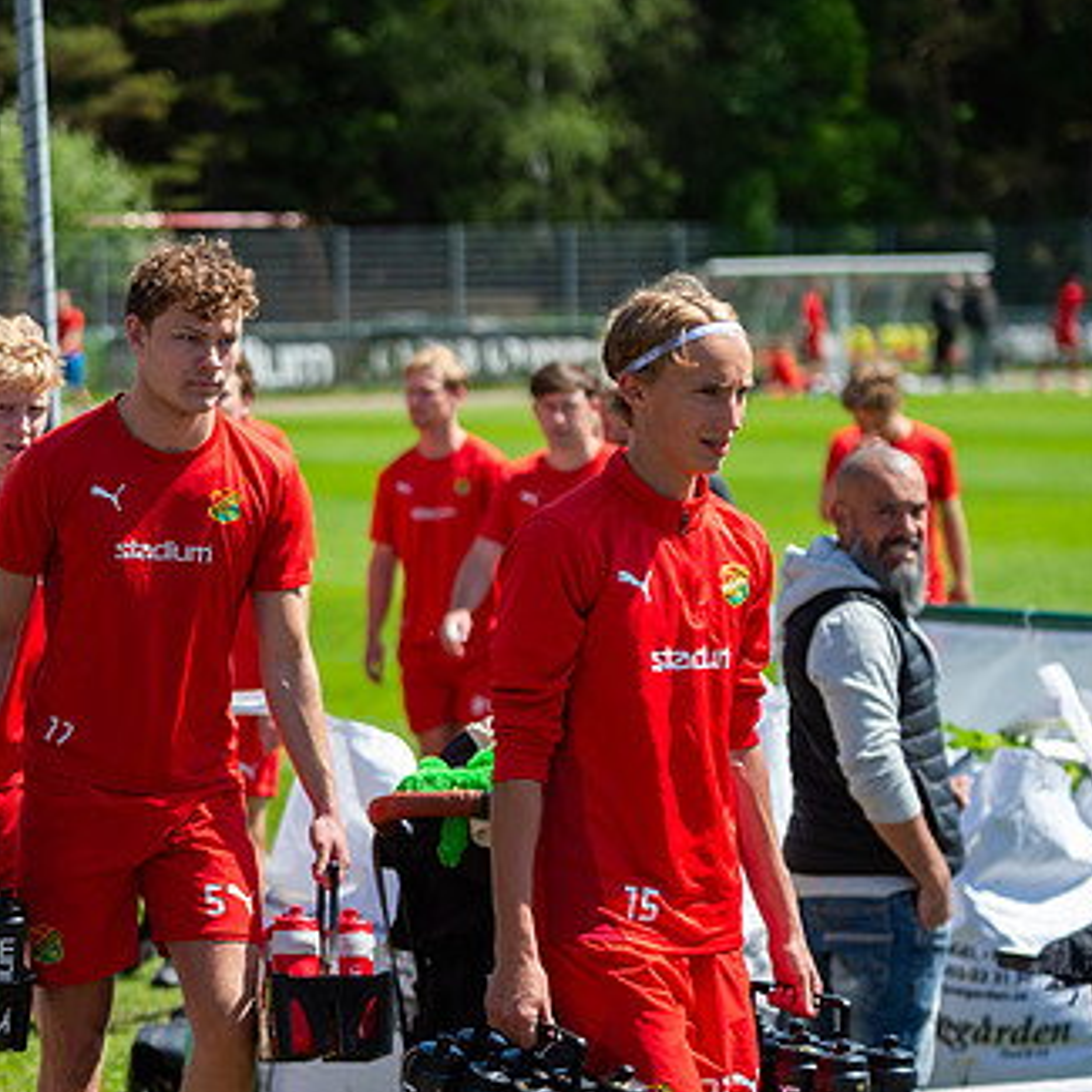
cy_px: 558
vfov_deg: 12.1
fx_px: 5139
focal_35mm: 144
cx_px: 151
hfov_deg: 12.1
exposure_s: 1/2500
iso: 280
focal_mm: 95
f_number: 3.2
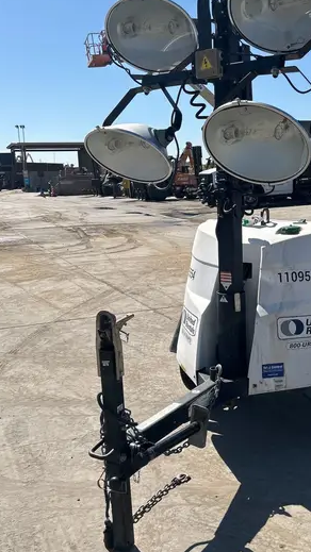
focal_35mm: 40
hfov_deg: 29.1
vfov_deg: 50.5
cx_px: 248
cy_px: 263
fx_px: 586
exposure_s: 1/5882
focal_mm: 5.7
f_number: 1.5
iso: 50
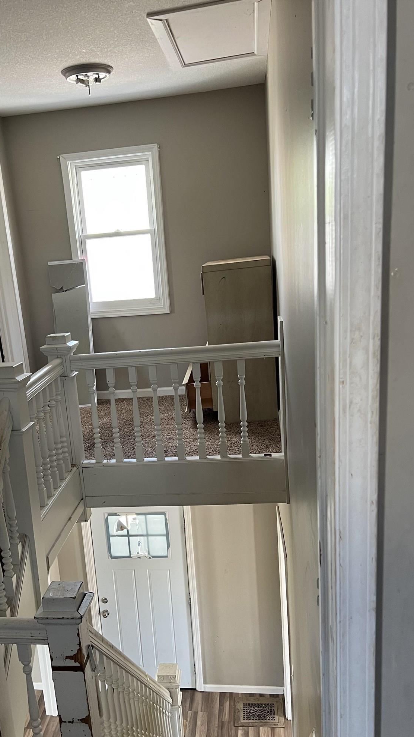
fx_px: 644
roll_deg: +5.4
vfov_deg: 59.2
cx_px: 148
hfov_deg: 35.4
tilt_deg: -13.8
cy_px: 428
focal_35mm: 33
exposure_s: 1/99
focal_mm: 5.7
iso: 125
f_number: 1.5
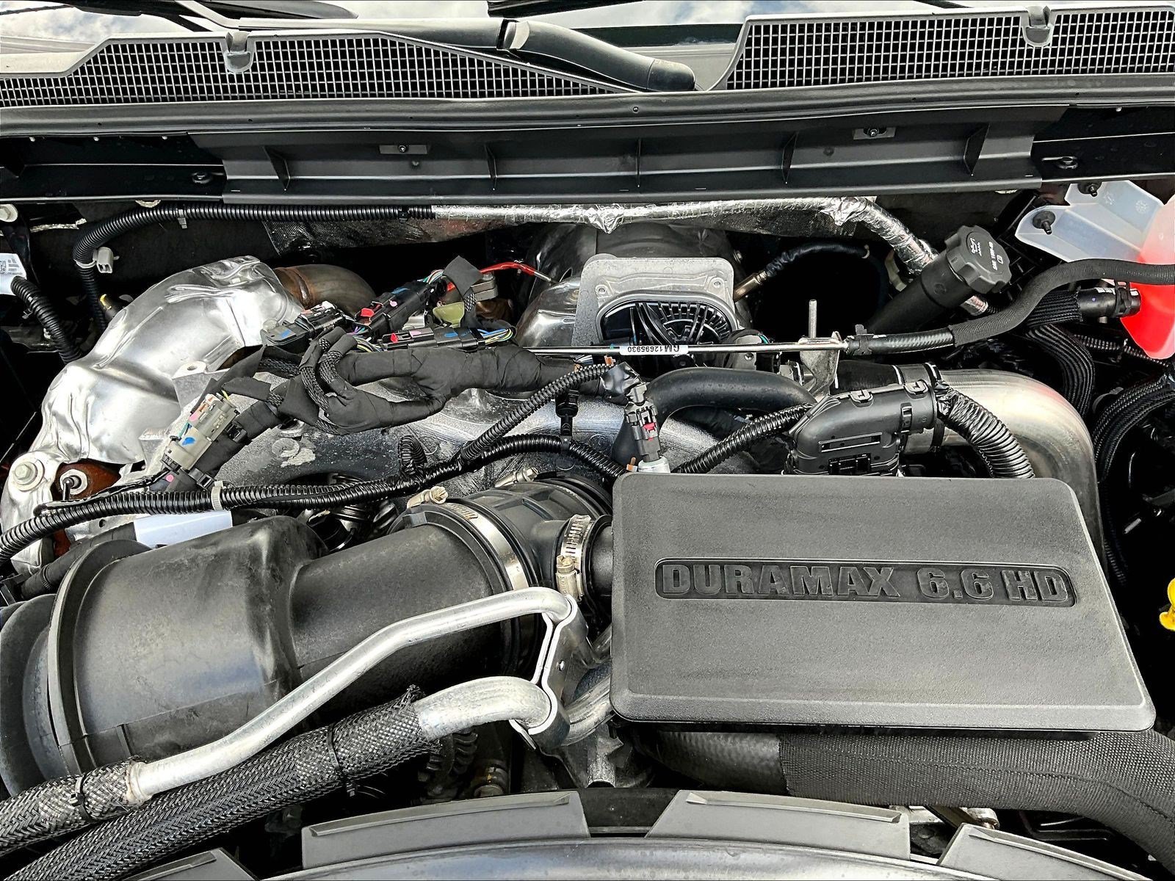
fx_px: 984
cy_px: 440
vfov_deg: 48.2
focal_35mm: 29
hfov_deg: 61.7
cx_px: 588
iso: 32
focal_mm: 3
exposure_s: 1/135
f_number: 1.8
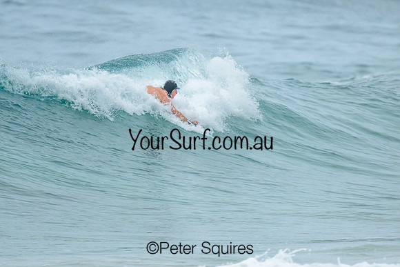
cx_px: 126
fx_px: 12233
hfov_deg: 1.9
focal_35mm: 1101
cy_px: 96
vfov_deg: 1.2
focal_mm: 800
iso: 900
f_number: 6.3
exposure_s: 1/2500
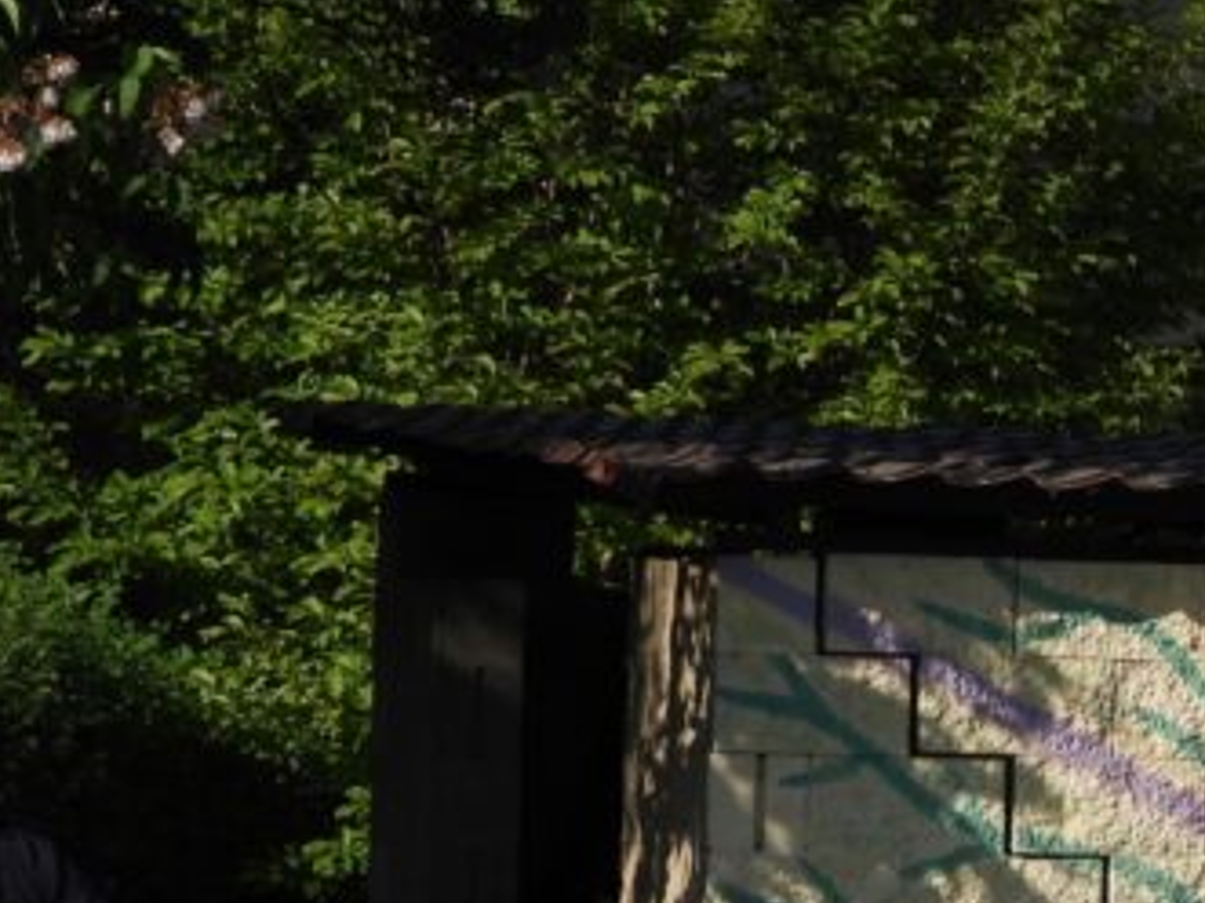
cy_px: 1220
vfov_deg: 4.2
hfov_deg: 5.5
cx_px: 1682
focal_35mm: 356
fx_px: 12388
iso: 100
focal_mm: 20.7
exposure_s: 1/1250
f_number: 4
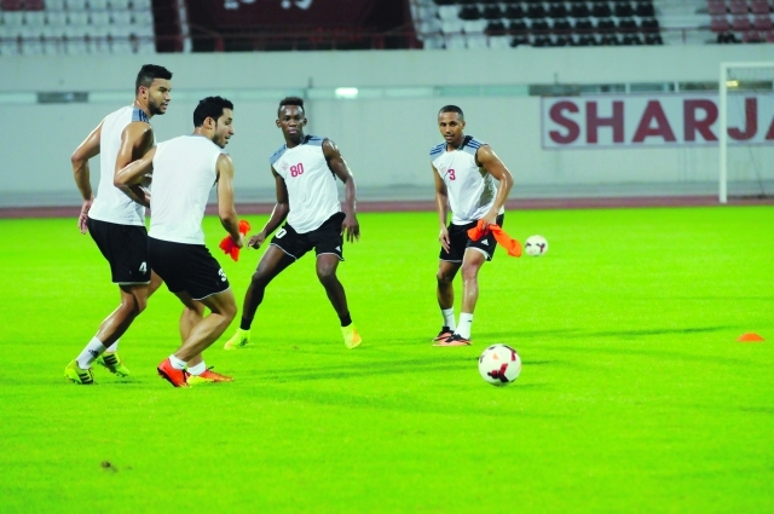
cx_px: 387
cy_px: 257
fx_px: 4348
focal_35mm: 202
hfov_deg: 10.2
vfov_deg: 6.8
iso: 1600
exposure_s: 1/500
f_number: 2.8
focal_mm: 135
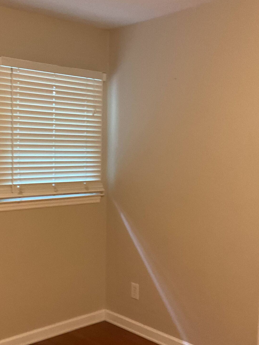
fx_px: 459
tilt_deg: -3.6
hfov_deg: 31.1
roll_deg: -2.0
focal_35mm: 46
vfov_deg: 41.2
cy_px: 185
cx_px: 74
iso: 250
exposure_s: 1/30
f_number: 1.8
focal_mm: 3
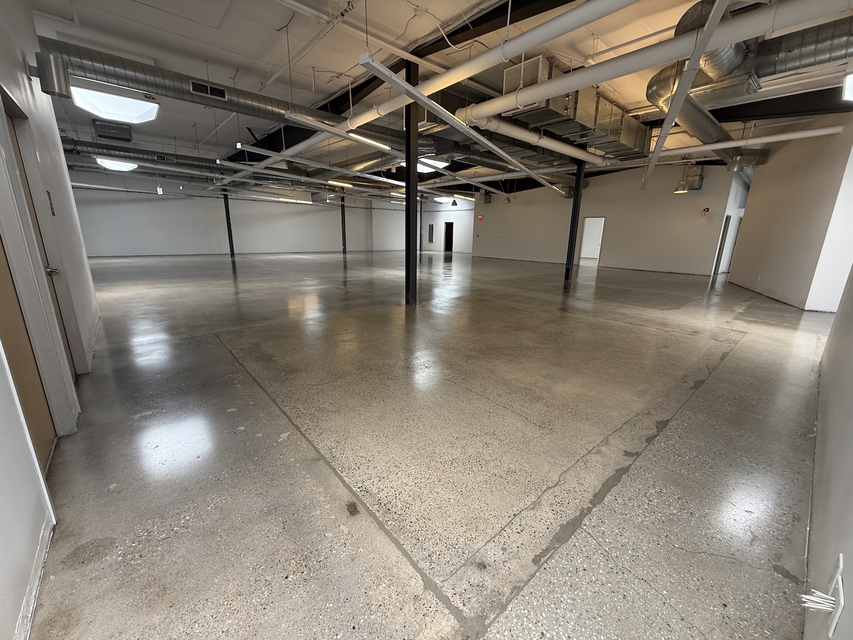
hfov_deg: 102.1
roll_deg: -1.0
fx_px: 345
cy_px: 320
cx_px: 426
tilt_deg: -13.6
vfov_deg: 85.7
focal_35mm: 14
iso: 100
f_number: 2.2
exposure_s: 1/99
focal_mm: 2.22
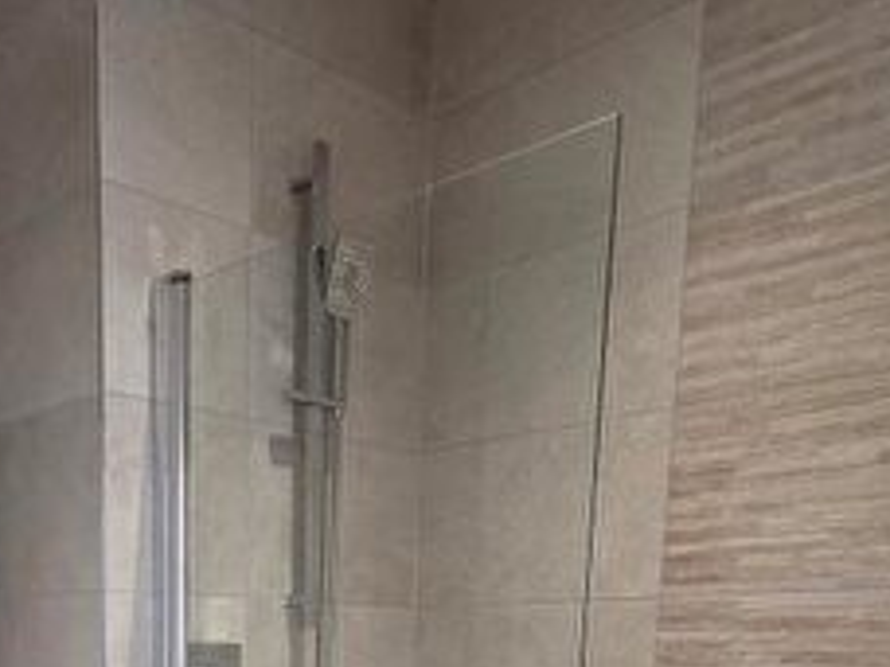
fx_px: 1028
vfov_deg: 29.9
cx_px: 242
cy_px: 833
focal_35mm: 40
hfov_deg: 45.5
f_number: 1.9
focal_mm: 2.2
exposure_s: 1/50
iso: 200
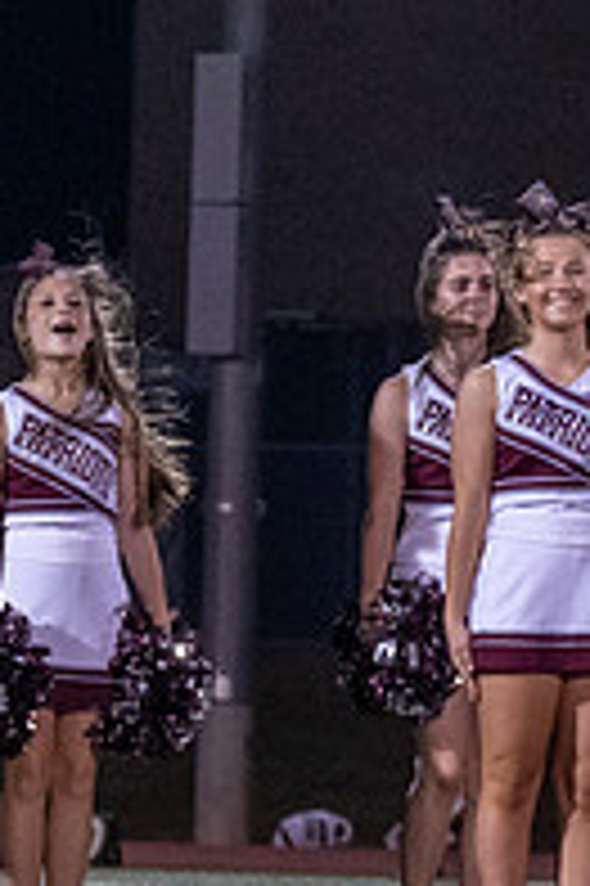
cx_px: 398
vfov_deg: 5.3
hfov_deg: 3.5
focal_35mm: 390
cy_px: 597
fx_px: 9604
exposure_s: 1/1000
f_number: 2.8
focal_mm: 70
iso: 2000
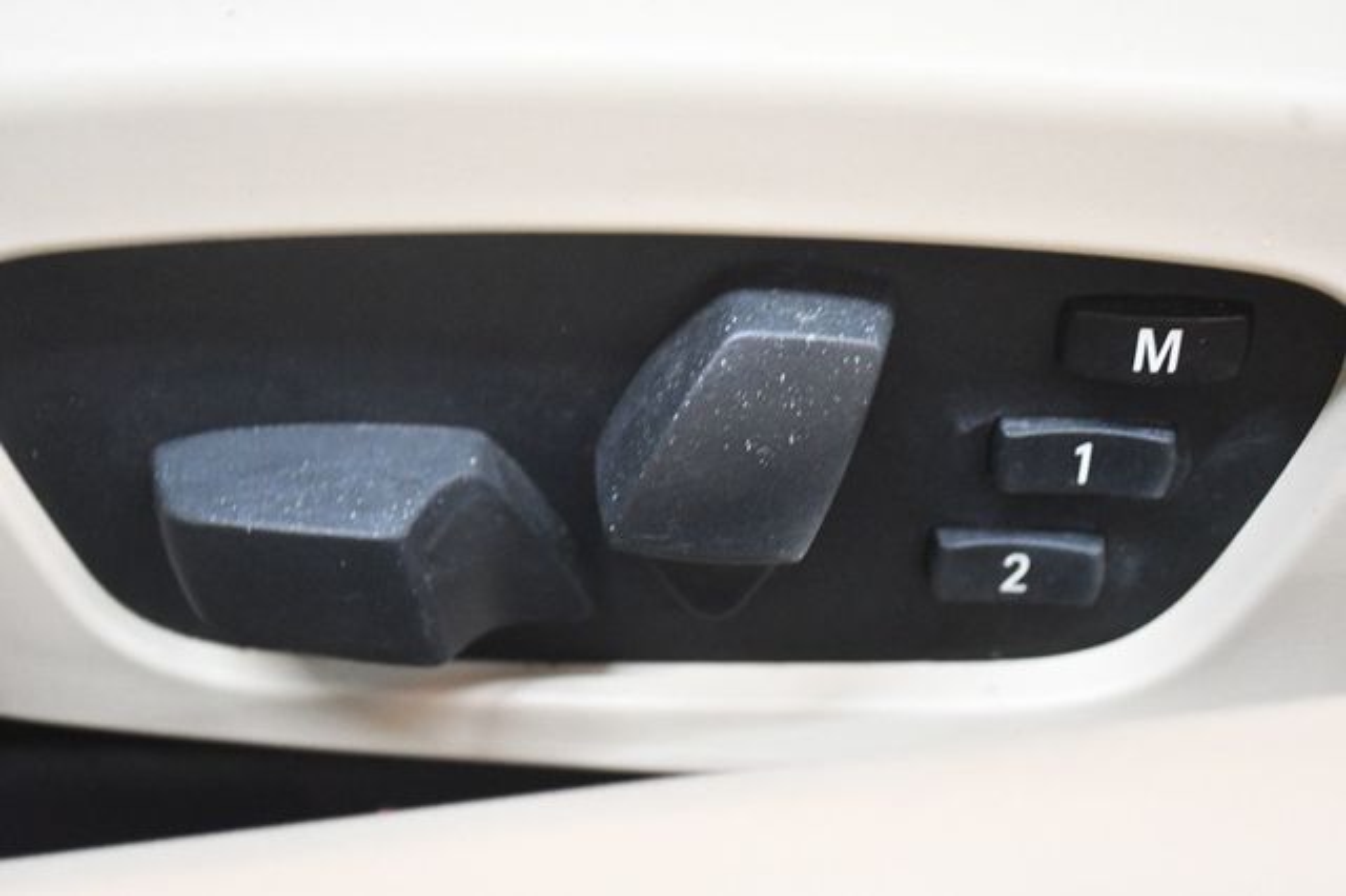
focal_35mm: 60
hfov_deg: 33.4
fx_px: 2242
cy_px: 448
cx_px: 673
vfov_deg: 22.6
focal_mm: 40
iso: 8000
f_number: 5.3
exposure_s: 1/60
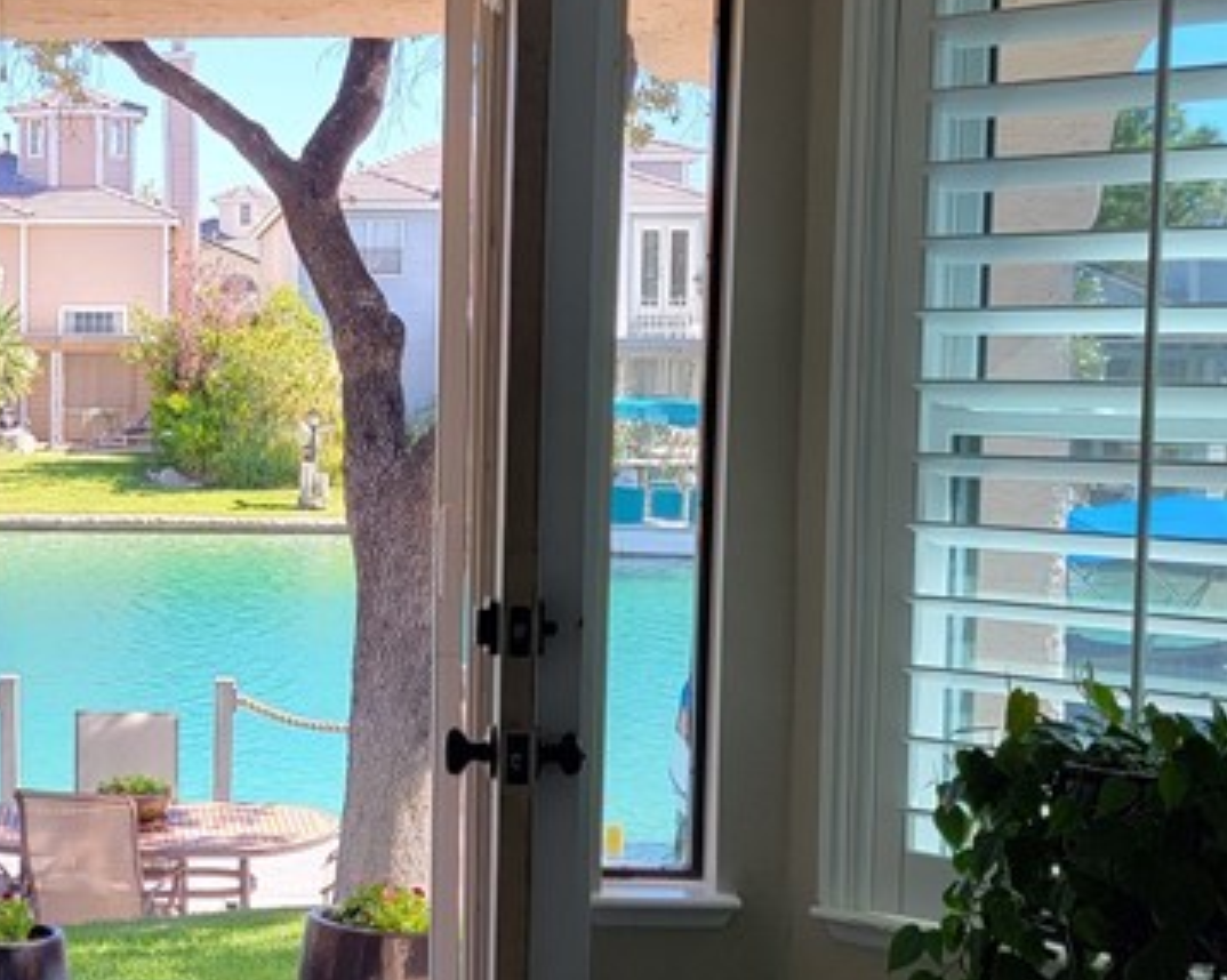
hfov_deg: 27.2
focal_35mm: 67
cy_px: 500
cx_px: 89
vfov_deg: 22.8
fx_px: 2432
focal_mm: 6.7
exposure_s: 1/120
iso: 20
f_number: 1.8
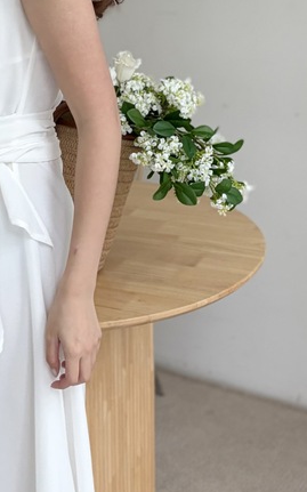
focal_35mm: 64
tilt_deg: -9.6
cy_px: 129
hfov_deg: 20.2
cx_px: 81
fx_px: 858
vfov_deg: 31.5
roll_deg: +0.8
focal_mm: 5.96
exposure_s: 1/60
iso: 160
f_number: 1.6
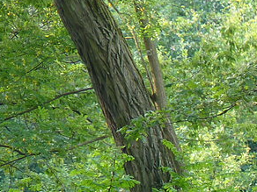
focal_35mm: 1119
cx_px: 249
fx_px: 8308
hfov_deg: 1.8
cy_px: 230
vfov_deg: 1.3
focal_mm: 64.6
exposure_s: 1/80
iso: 100
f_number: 3.7
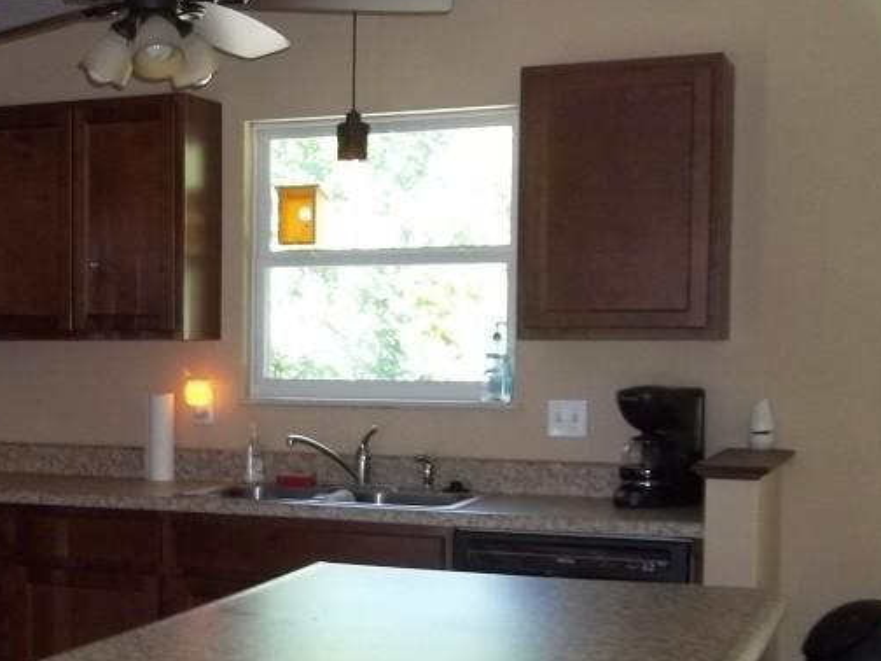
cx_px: 37
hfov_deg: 28.3
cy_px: 469
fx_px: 1654
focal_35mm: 65
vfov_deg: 22.4
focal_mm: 5.7
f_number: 2.9
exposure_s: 1/30
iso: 160
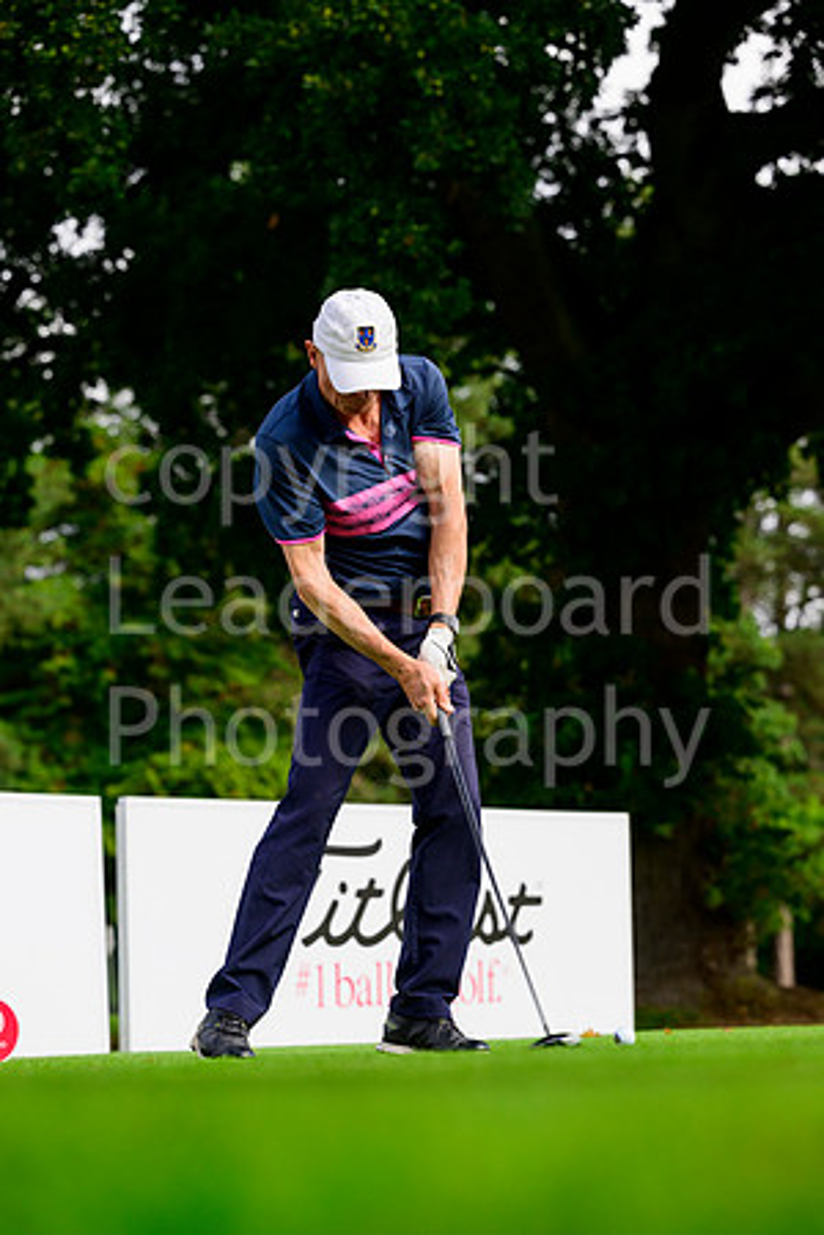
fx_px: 3261
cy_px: 618
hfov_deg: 14.4
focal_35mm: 95
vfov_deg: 21.5
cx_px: 412
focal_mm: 95
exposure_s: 1/3200
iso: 500
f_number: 4
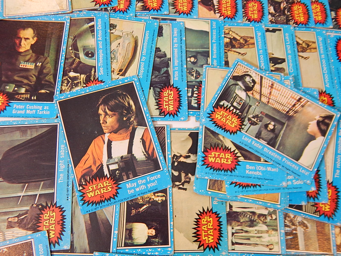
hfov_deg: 58.4
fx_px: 305
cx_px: 170
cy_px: 128
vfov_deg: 45.4
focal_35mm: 31
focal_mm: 5.6
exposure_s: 1/30
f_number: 3.2
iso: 180
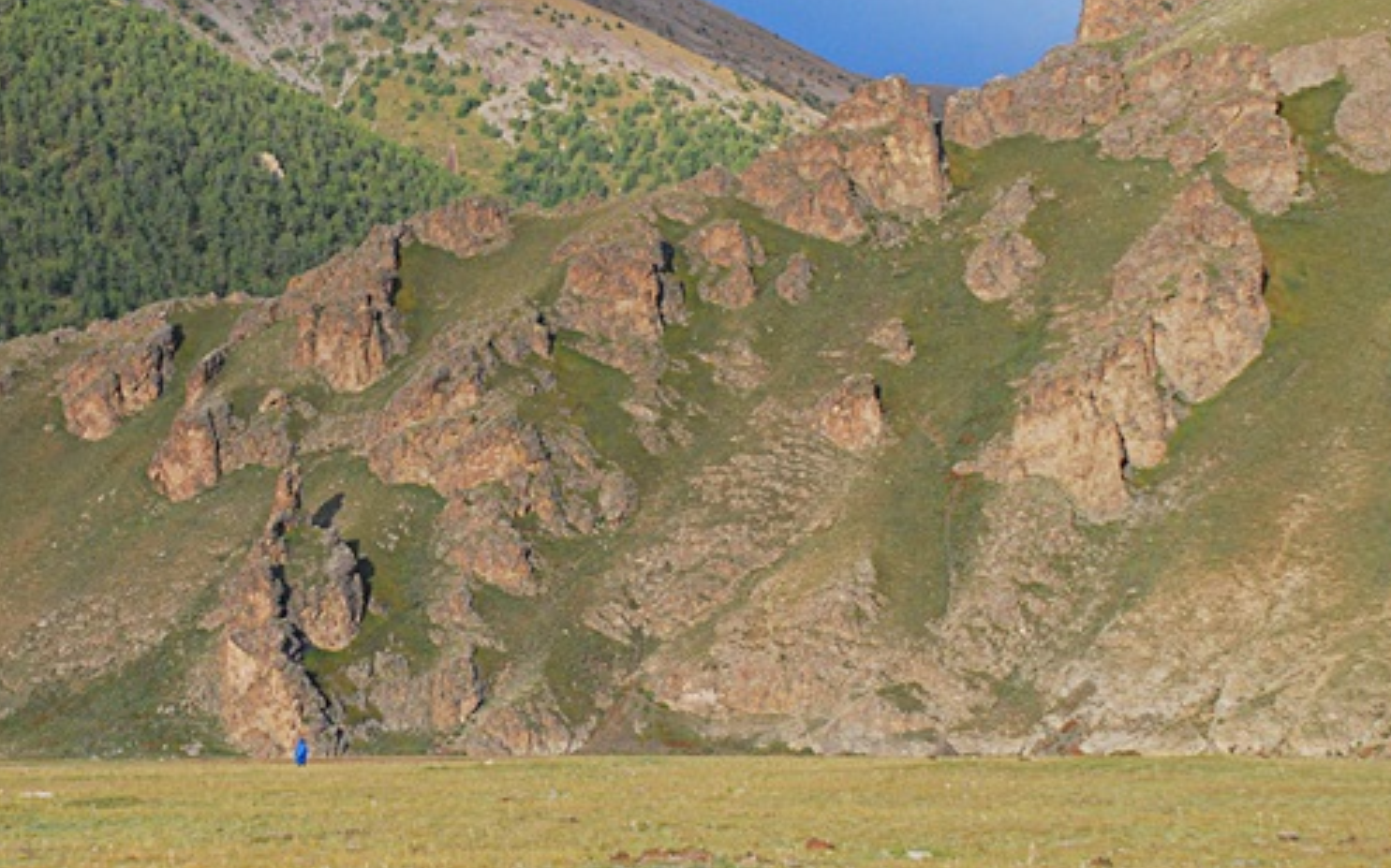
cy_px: 303
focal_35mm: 94
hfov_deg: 22.0
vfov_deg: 13.9
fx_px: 3562
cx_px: 444
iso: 400
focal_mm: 38
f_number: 5.6
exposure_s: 1/640
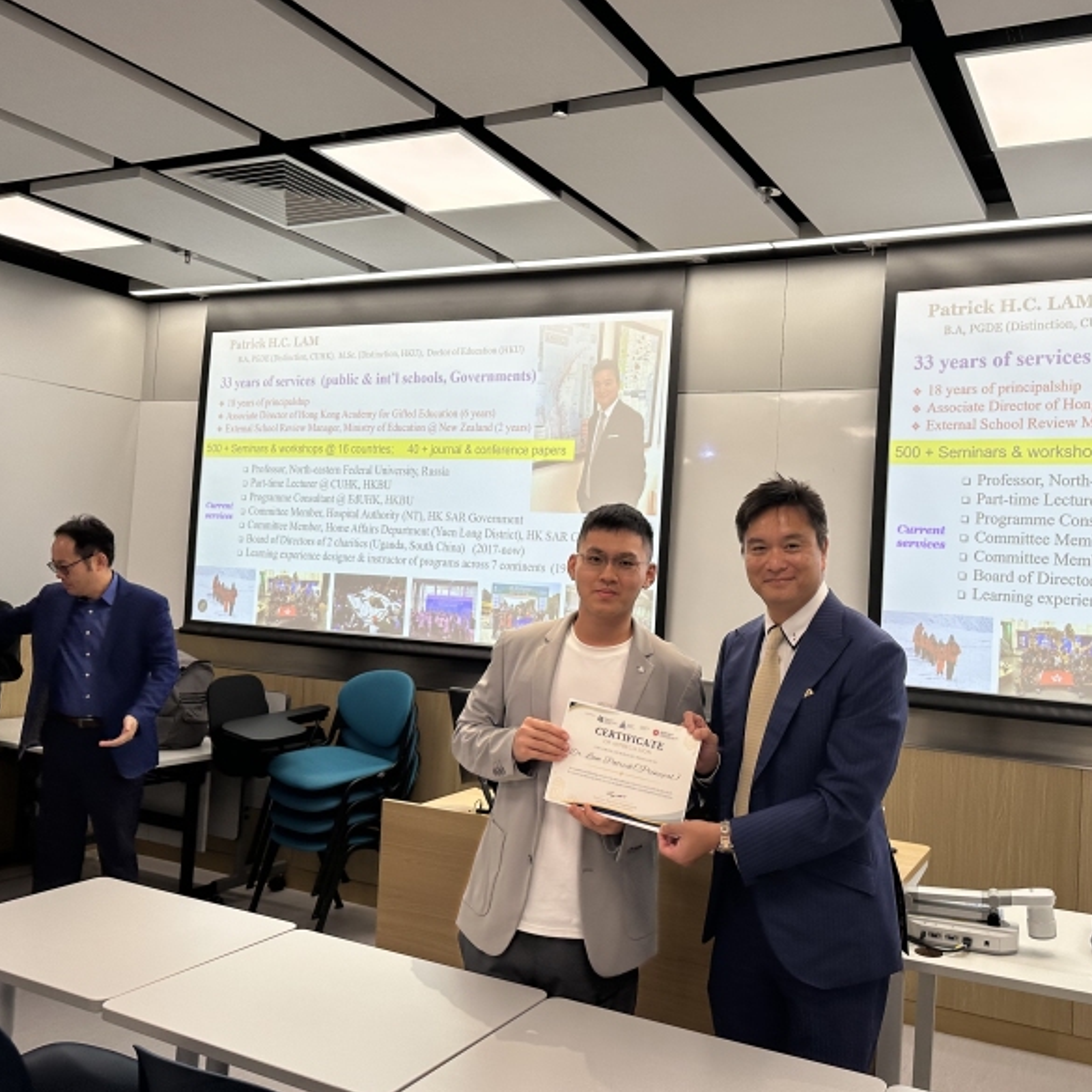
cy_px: 541
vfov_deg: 55.6
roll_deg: -3.0
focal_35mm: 29
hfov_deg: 54.8
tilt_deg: +4.7
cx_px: 698
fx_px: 1035
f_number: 1.78
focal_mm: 6.86
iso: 80
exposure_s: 1/327
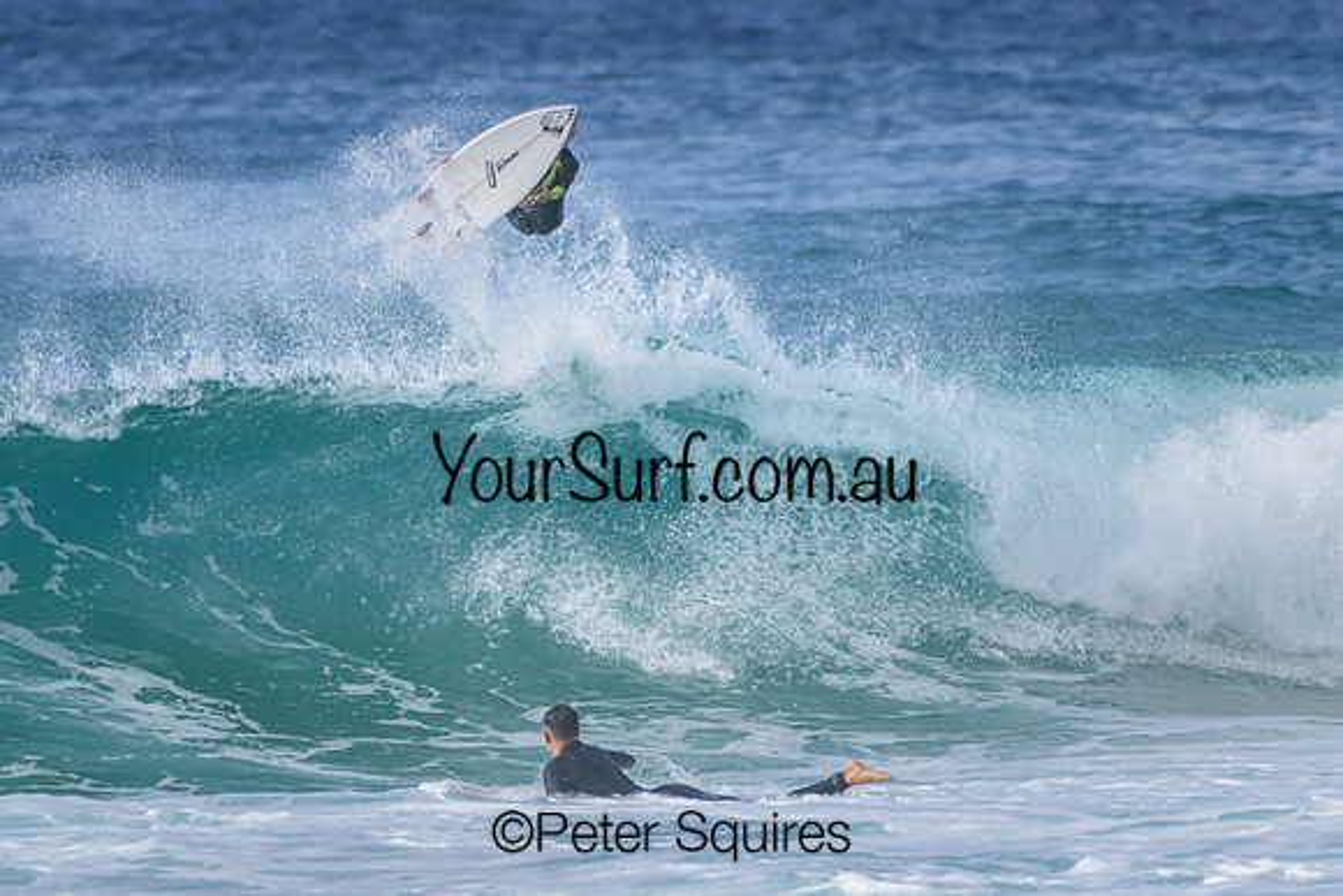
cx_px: 672
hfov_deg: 2.1
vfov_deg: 1.4
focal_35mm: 1000
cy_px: 448
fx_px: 37313
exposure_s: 1/2000
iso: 900
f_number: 11
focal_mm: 1000
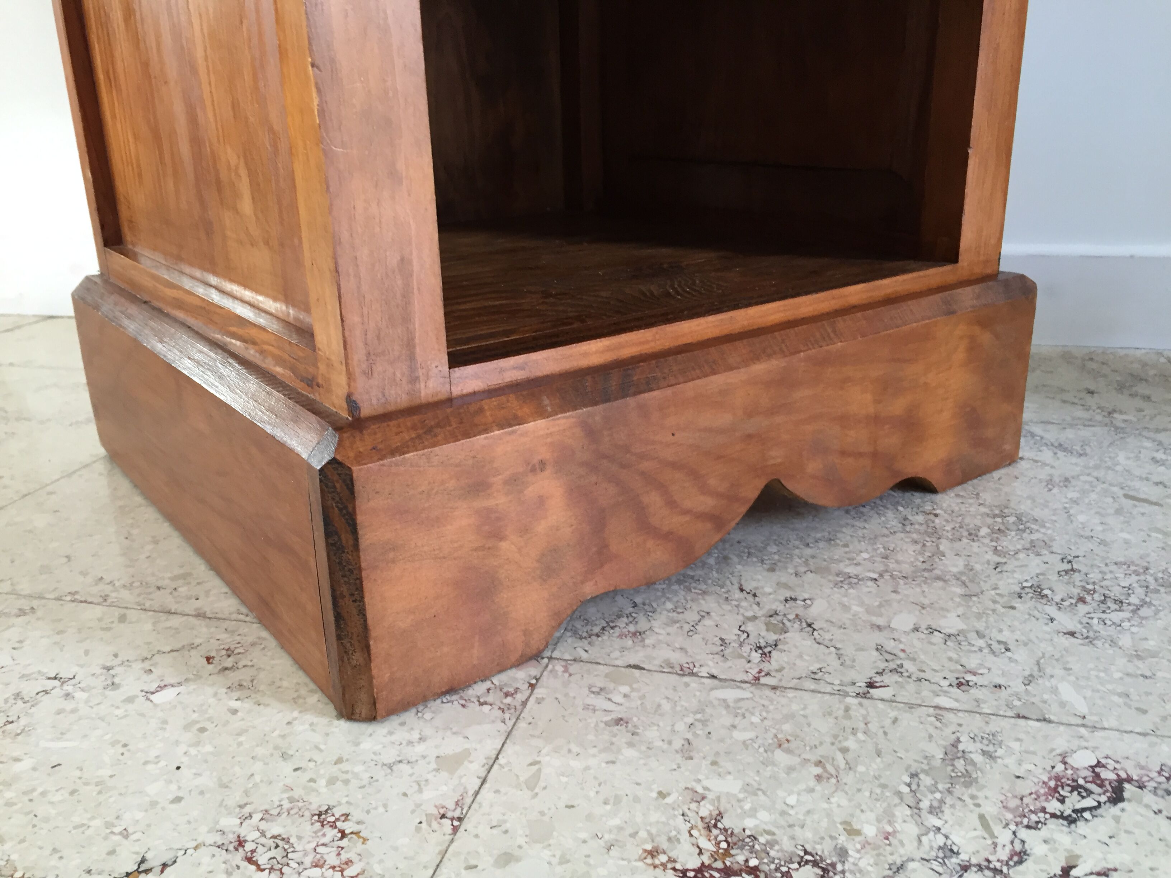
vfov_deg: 48.2
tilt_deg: -18.6
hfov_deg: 61.7
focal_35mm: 29
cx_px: 586
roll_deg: +3.7
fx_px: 981
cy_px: 439
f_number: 2.2
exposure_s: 1/33
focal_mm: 4.15
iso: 125
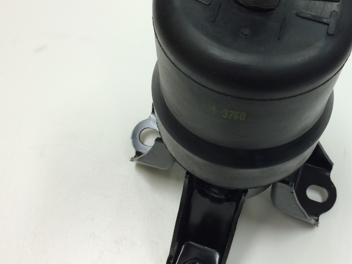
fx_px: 447
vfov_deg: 32.8
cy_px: 104
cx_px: 241
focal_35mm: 44
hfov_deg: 42.2
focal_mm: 4.12
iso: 64
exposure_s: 1/33
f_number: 2.2
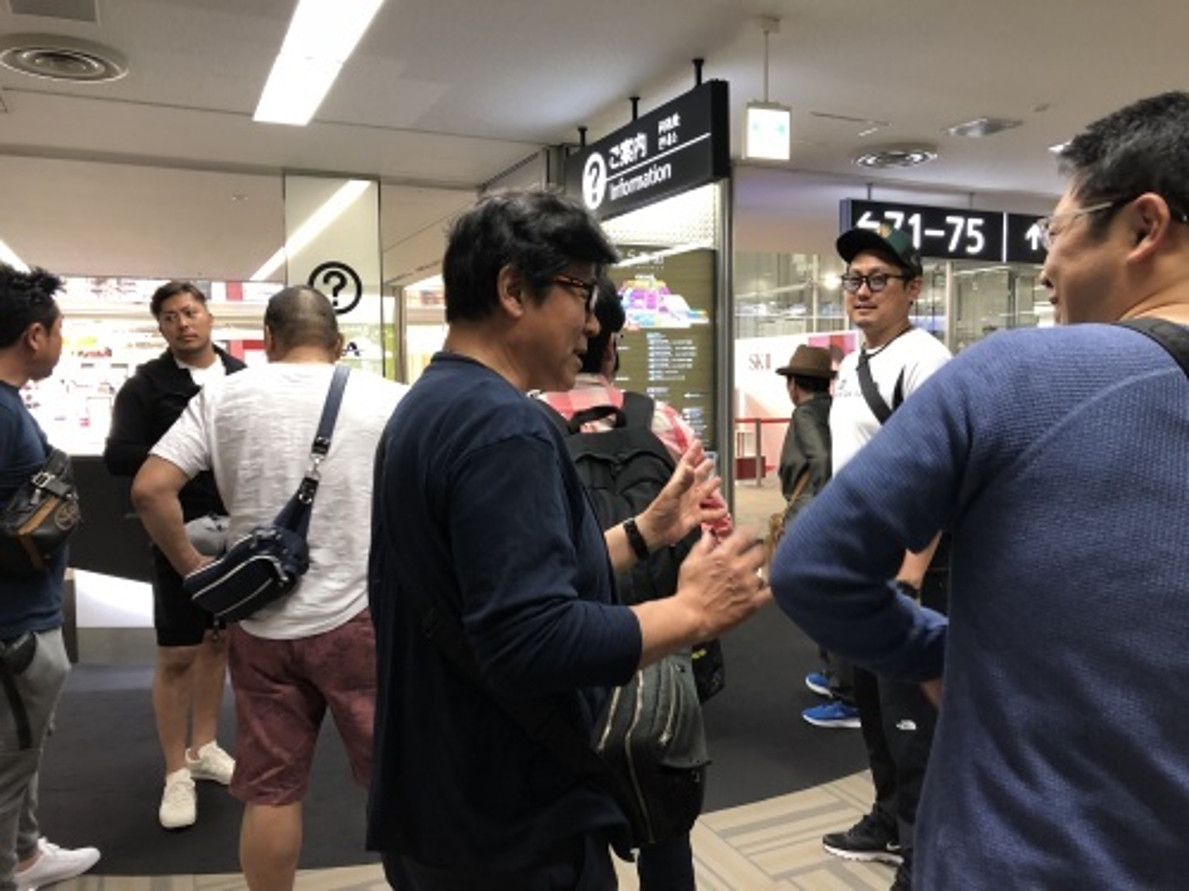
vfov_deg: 49.7
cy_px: 446
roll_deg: -0.1
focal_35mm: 28
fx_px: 962
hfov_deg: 63.4
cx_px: 594
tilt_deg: -3.4
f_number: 1.8
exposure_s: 1/50
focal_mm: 4
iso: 160
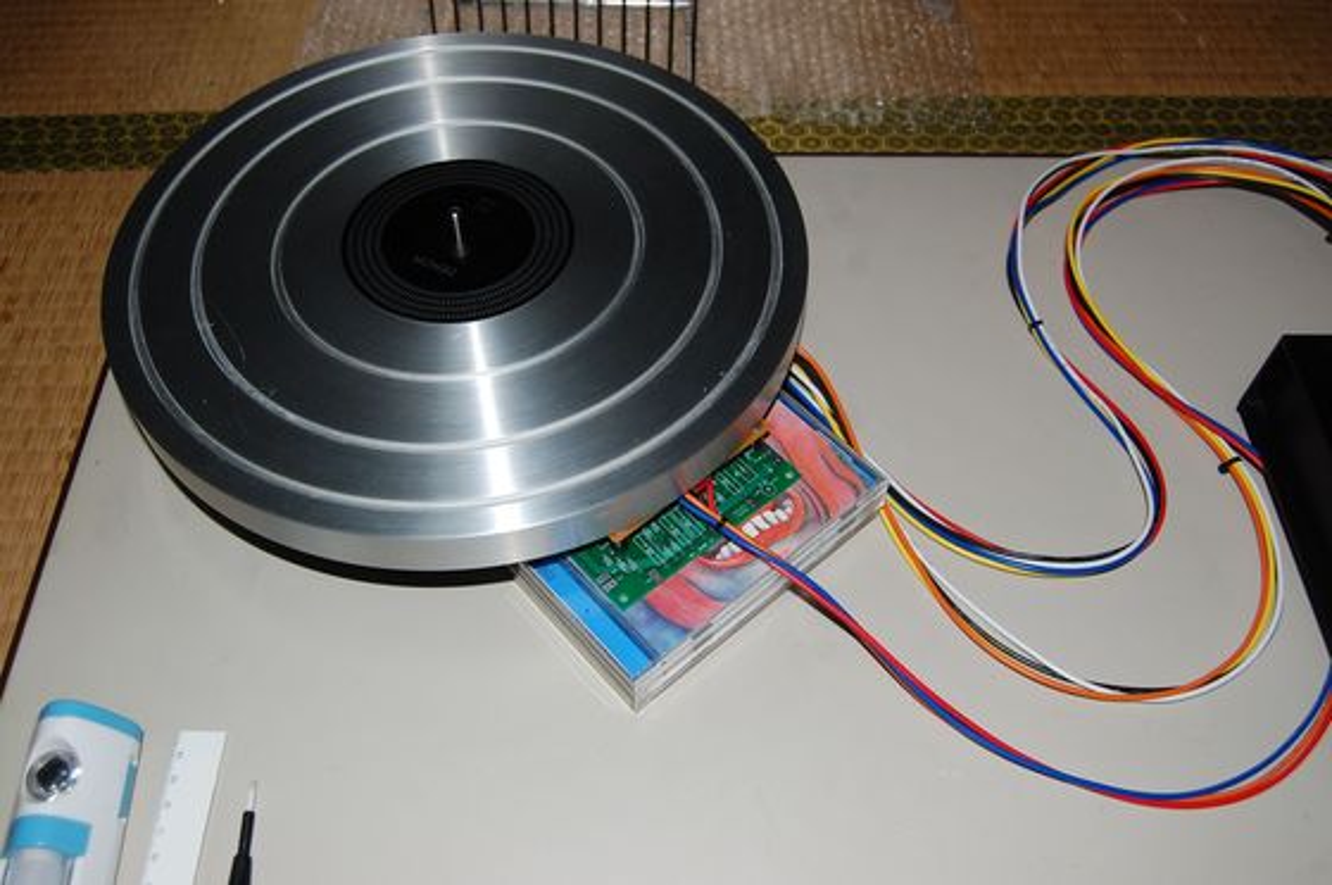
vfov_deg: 43.5
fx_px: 1109
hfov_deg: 62.0
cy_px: 442
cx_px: 666
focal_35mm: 30
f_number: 5.6
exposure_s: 1/125
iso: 200
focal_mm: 20
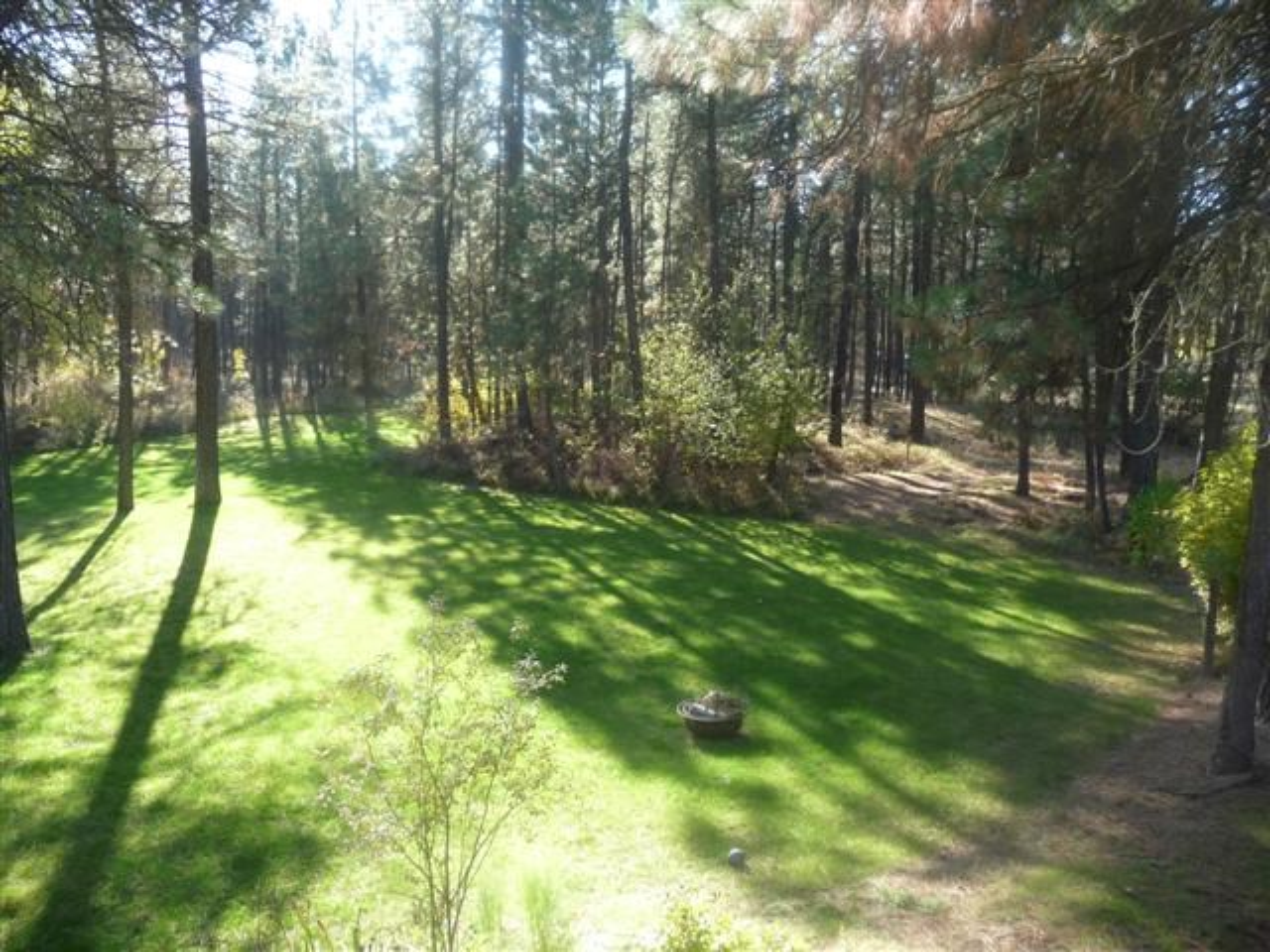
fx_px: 1027
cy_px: 476
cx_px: 635
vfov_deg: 49.7
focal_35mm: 28
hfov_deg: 63.4
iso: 100
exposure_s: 1/100
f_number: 3.3
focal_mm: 4.7
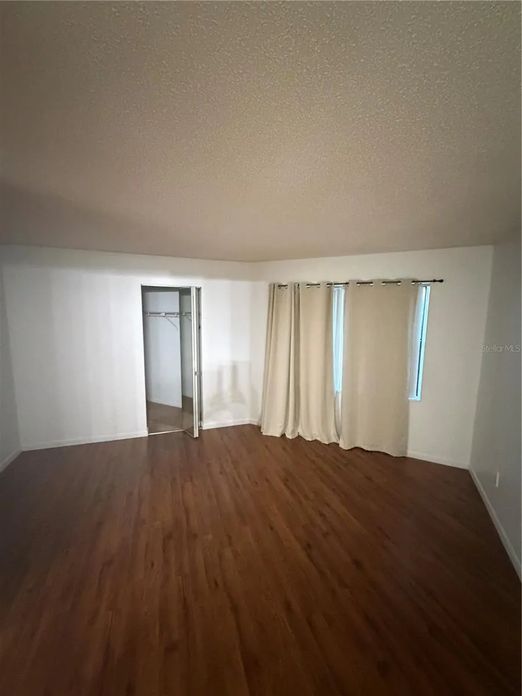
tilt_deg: -6.5
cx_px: 261
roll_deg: -1.6
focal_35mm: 14
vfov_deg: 102.1
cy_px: 348
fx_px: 281
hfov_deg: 85.7
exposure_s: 1/40
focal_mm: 2.22
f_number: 2.2
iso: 1000
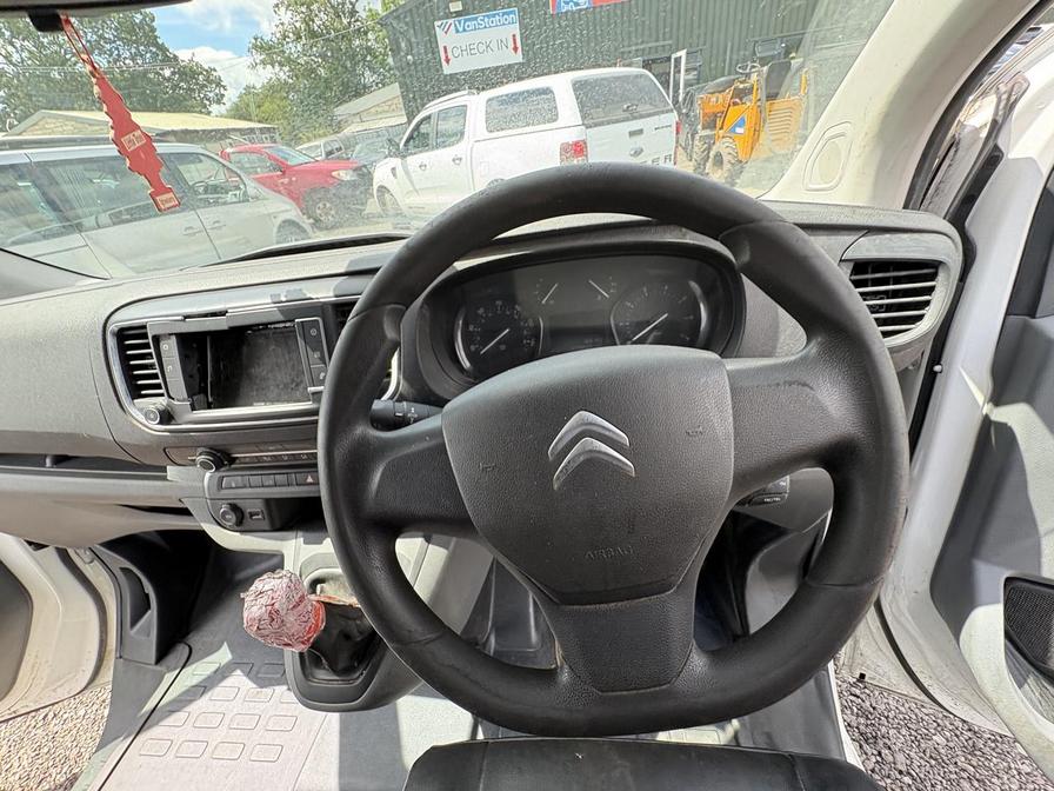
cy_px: 396
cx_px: 527
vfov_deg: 85.7
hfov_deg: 102.1
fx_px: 426
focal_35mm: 14
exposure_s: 1/132
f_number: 2.2
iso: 100
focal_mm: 2.22
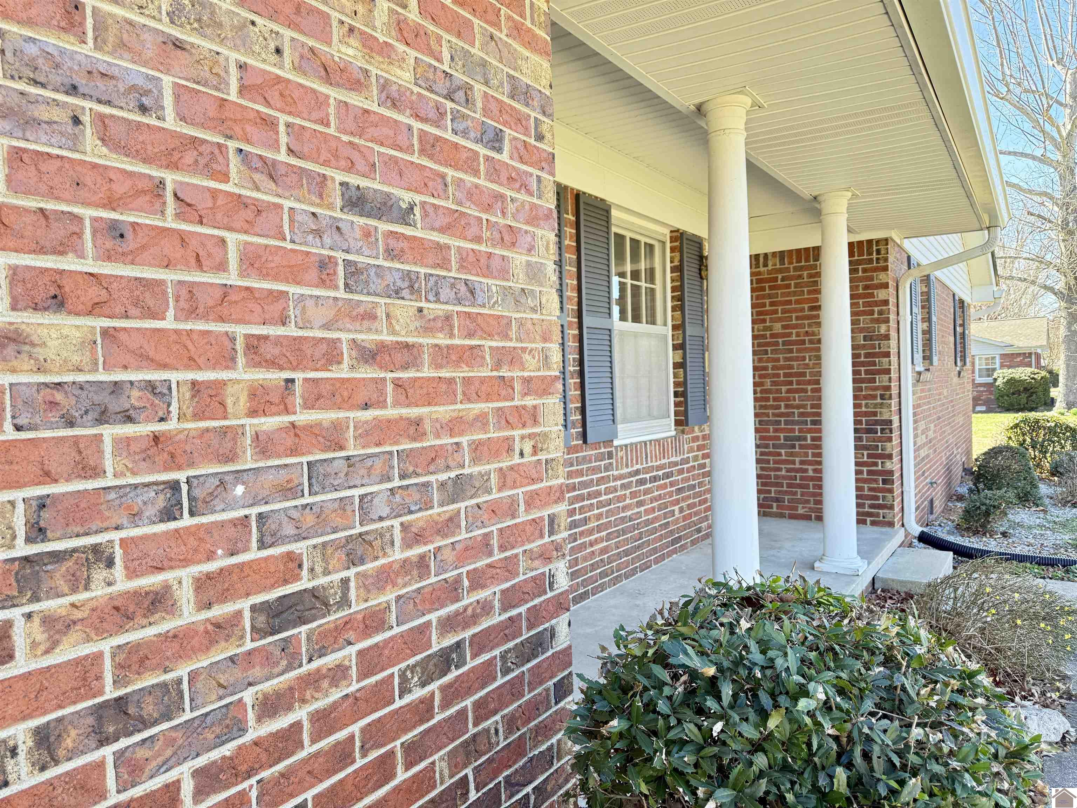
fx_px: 747
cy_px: 404
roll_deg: +1.9
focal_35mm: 24
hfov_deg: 71.6
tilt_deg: -0.5
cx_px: 538
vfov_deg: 56.8
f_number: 1.78
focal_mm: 6.76
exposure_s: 1/237
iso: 125
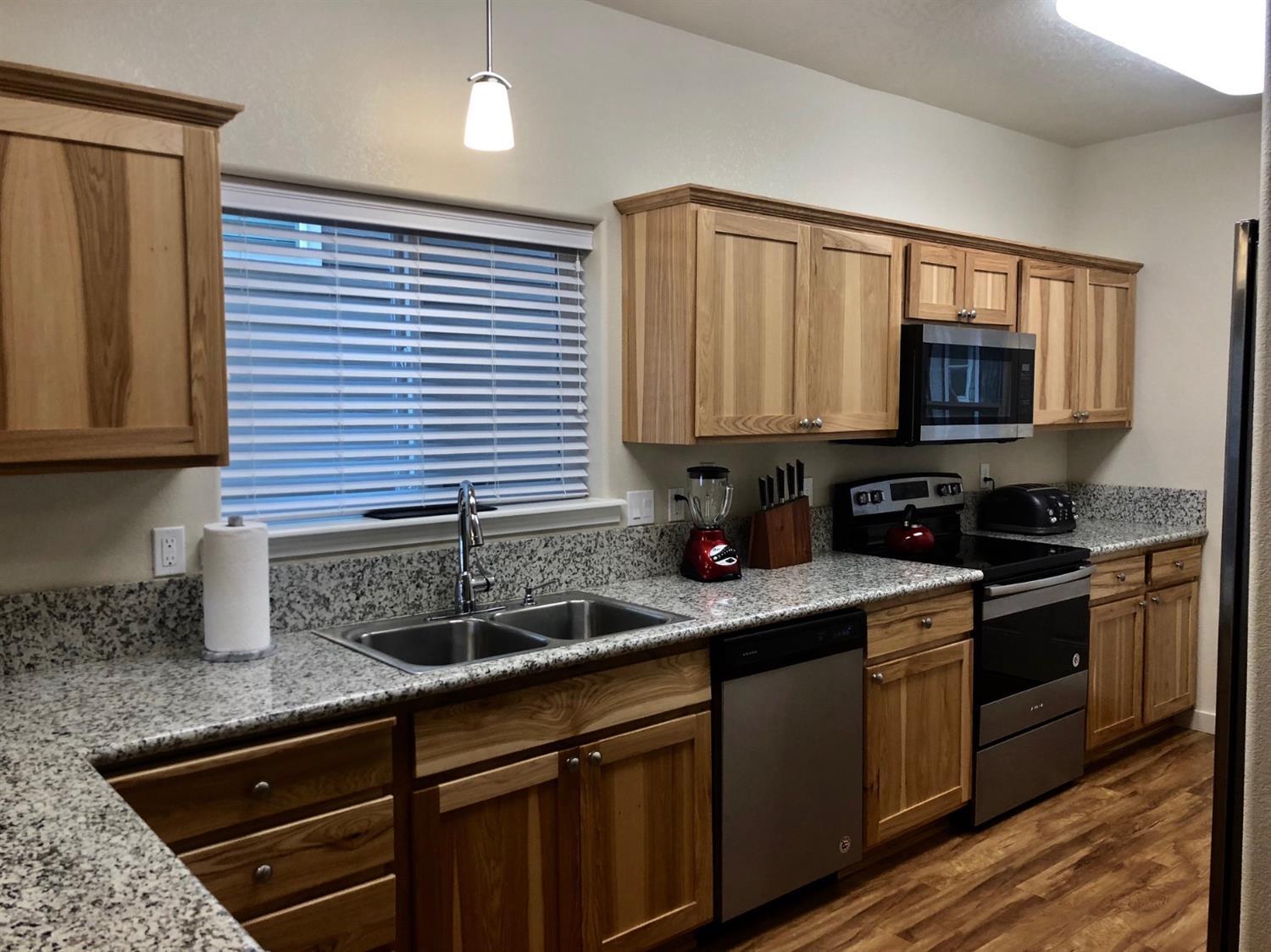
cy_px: 476
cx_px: 636
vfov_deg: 49.7
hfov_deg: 63.5
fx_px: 1028
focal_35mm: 28
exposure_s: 1/40
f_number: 1.8
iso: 25
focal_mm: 4
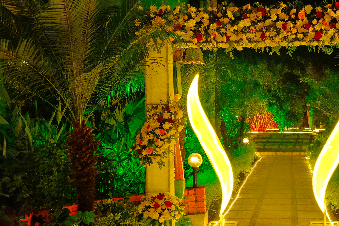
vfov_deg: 25.7
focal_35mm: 52
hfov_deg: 37.6
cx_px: 239
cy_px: 170
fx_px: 490
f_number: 4
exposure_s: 1/160
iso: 2500
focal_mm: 16
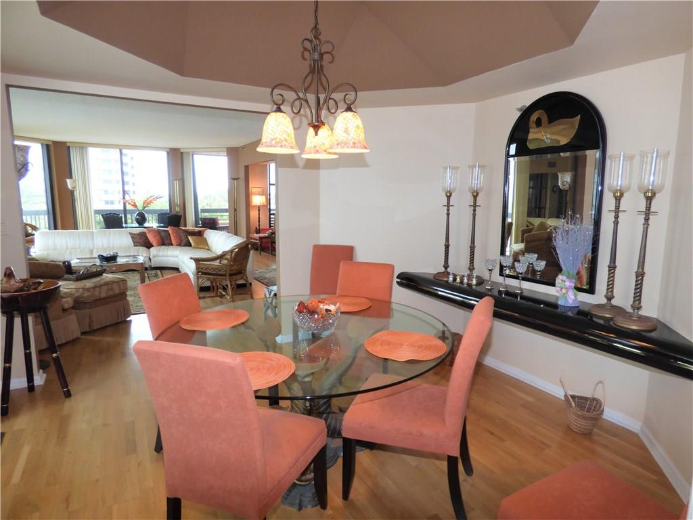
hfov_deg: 81.7
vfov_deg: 66.0
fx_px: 400
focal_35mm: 20
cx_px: 346
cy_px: 260
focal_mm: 3.58
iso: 200
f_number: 2.8
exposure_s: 1/60
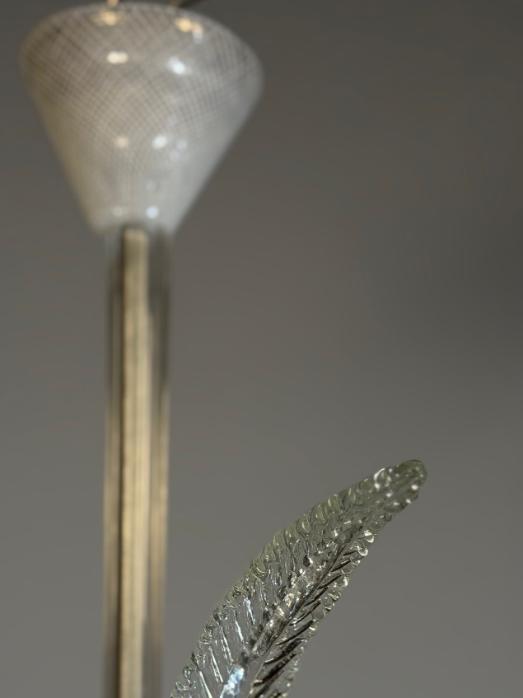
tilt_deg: +20.3
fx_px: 1370
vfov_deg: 28.3
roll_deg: -0.9
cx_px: 164
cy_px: 476
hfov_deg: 21.5
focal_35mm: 68
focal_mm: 6.76
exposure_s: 1/104
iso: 100
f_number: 1.78
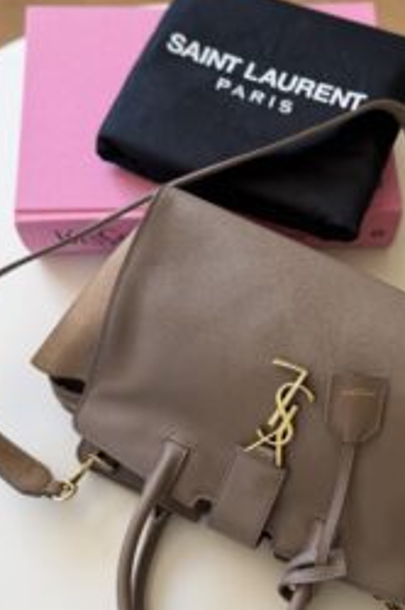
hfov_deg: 32.8
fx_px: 677
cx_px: 290
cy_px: 344
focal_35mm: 40
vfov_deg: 48.4
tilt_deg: -68.6
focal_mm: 6.76
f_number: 1.78
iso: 64
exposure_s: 1/121
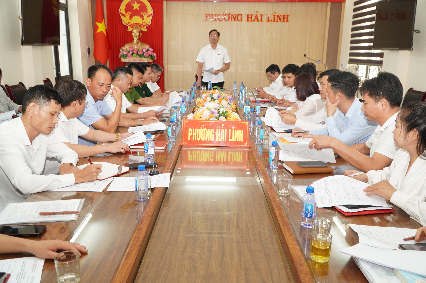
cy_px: 142
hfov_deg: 62.0
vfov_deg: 43.5
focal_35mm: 30
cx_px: 213
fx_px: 355
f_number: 4
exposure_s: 1/160
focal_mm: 20
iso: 640
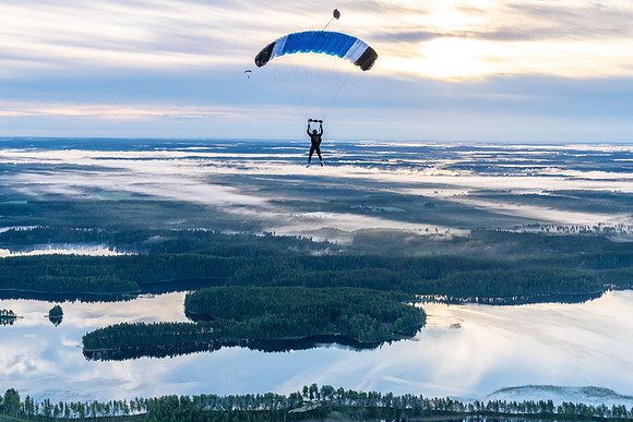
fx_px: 870
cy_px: 211
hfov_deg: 40.0
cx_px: 316
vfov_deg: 27.3
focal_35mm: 49
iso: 1000
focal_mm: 46
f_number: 5
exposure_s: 1/2000
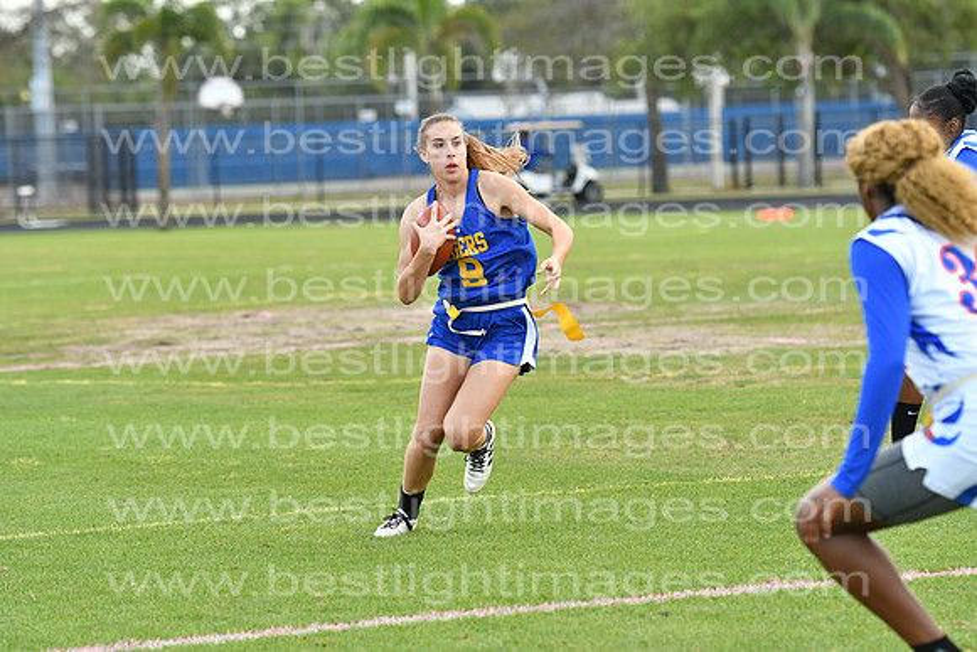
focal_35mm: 210
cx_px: 488
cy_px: 326
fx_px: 5700
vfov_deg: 6.5
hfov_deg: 9.8
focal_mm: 140
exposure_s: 1/1600
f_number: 4
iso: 800
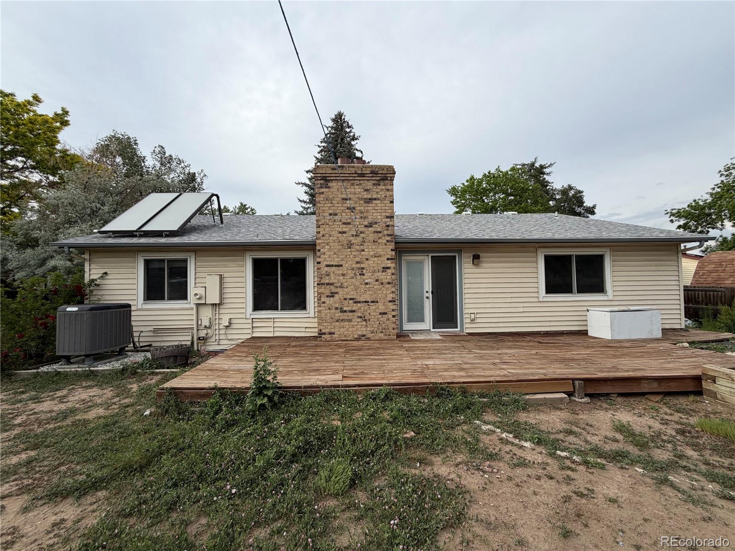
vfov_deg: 85.7
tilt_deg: +1.6
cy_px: 276
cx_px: 368
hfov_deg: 102.1
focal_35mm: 14
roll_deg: +1.0
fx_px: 297
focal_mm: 2.22
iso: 40
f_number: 2.2
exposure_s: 1/770
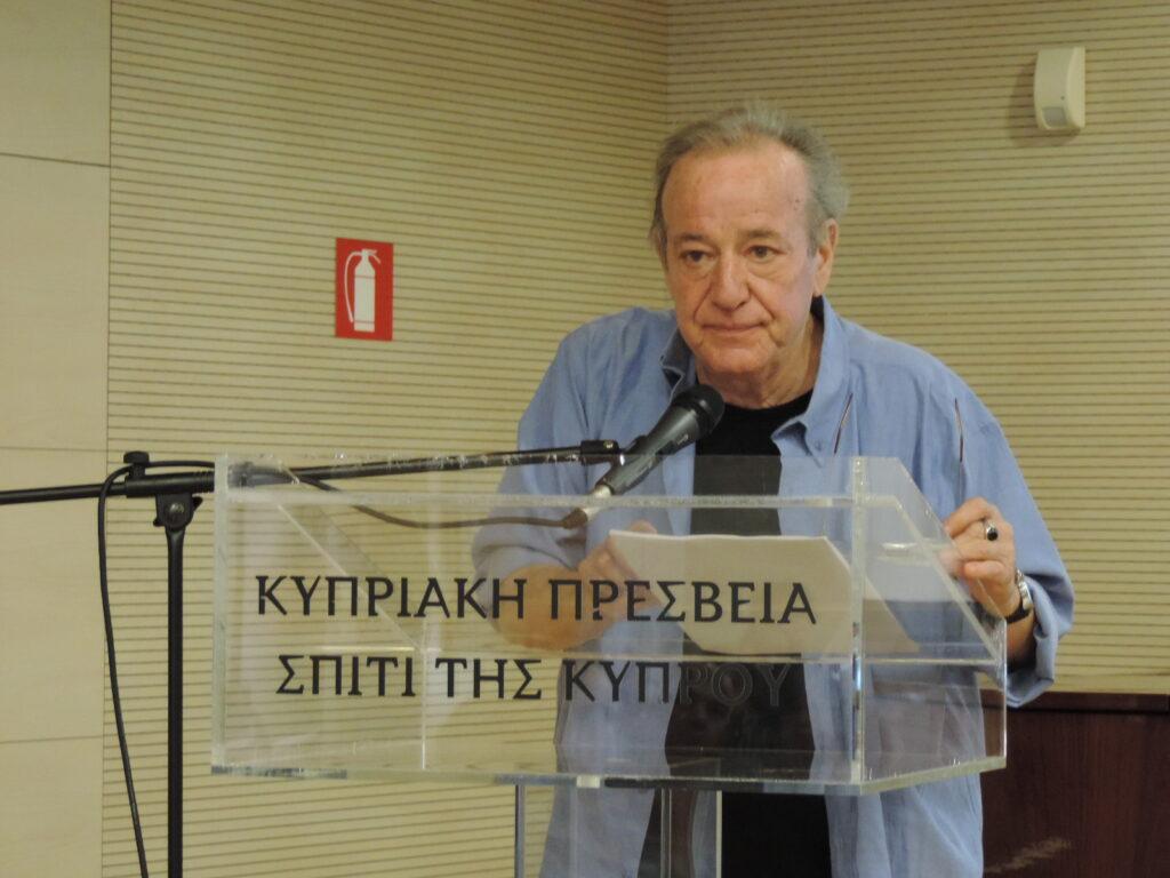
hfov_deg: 14.6
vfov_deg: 11.0
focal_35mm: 135
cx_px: 585
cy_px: 439
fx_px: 4563
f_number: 4.3
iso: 800
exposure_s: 1/25
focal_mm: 24
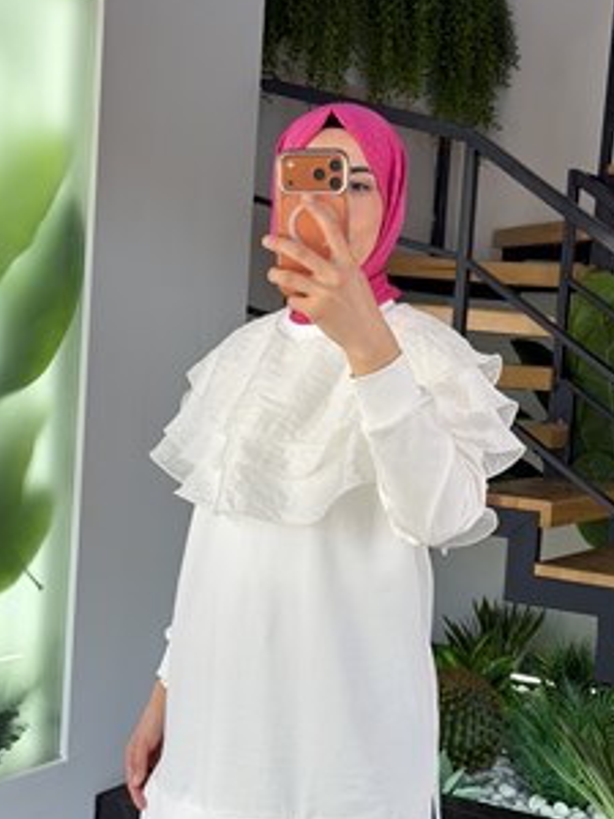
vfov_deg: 29.4
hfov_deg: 22.3
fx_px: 1561
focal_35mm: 66
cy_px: 457
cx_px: 311
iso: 64
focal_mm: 6.76
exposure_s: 1/235
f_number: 1.78
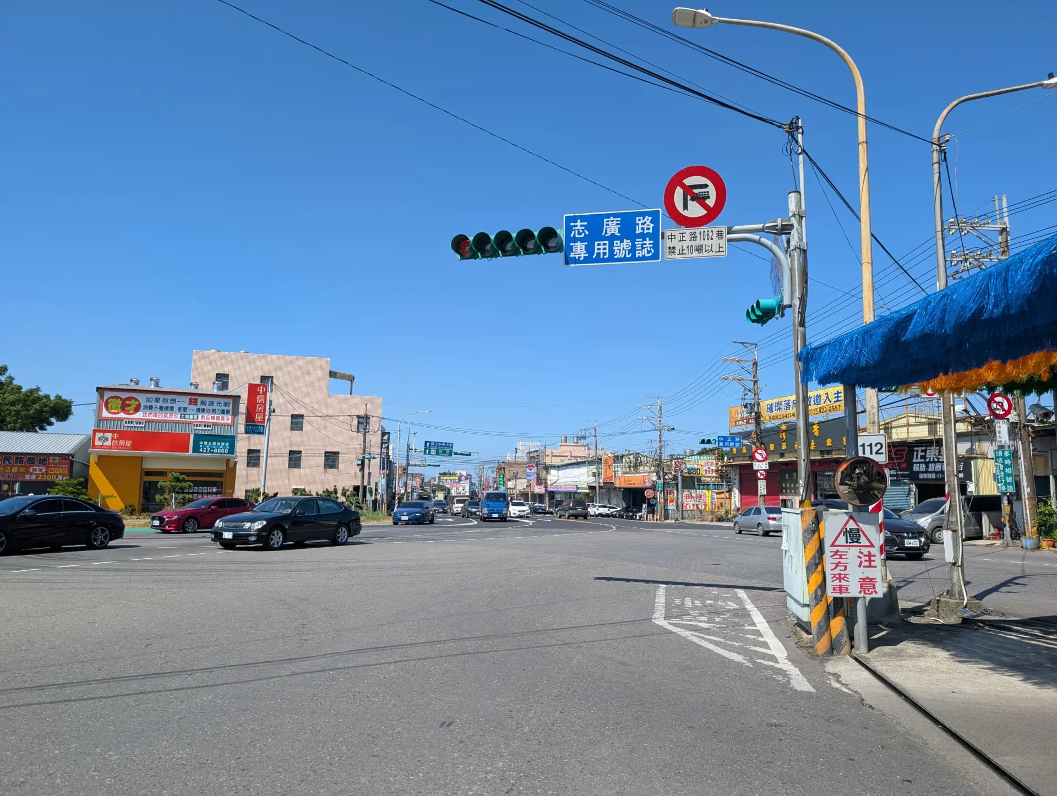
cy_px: 398
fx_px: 734
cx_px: 528
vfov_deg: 56.9
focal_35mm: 24
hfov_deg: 71.5
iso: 21
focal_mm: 6.9
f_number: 1.68
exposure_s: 1/968
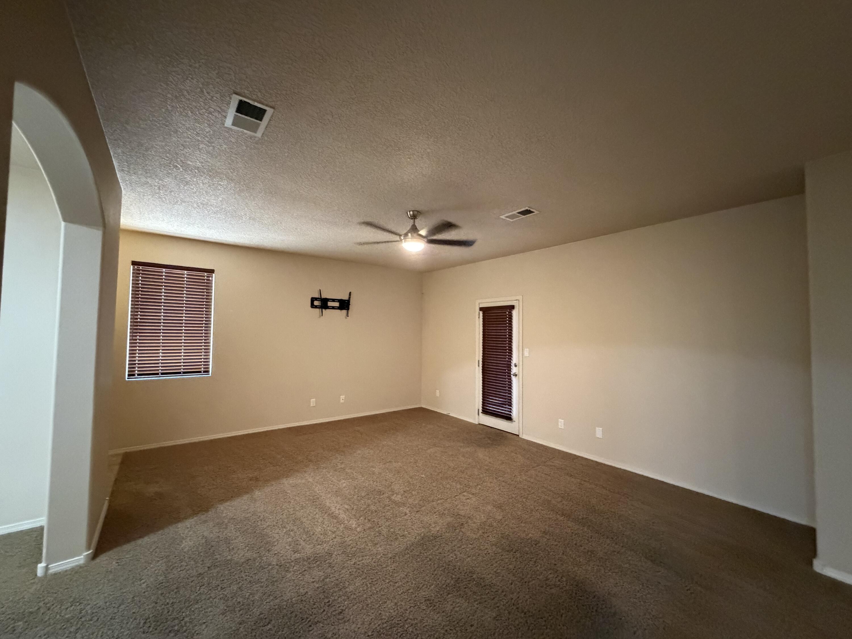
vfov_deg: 85.7
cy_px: 320
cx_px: 426
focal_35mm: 14
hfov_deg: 102.1
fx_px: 345
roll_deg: -0.5
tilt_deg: +1.1
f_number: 2.2
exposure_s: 1/60
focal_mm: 2.22
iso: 1250
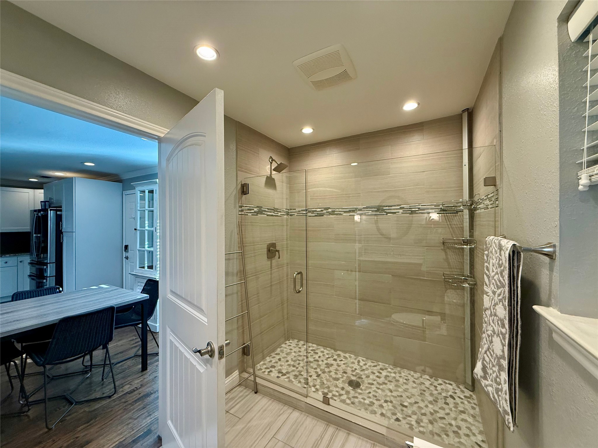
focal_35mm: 14
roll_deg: +0.4
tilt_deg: +0.0
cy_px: 224
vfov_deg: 85.7
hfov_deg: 102.1
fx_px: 242
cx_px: 299
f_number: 2.2
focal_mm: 2.22
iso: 250
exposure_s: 1/120
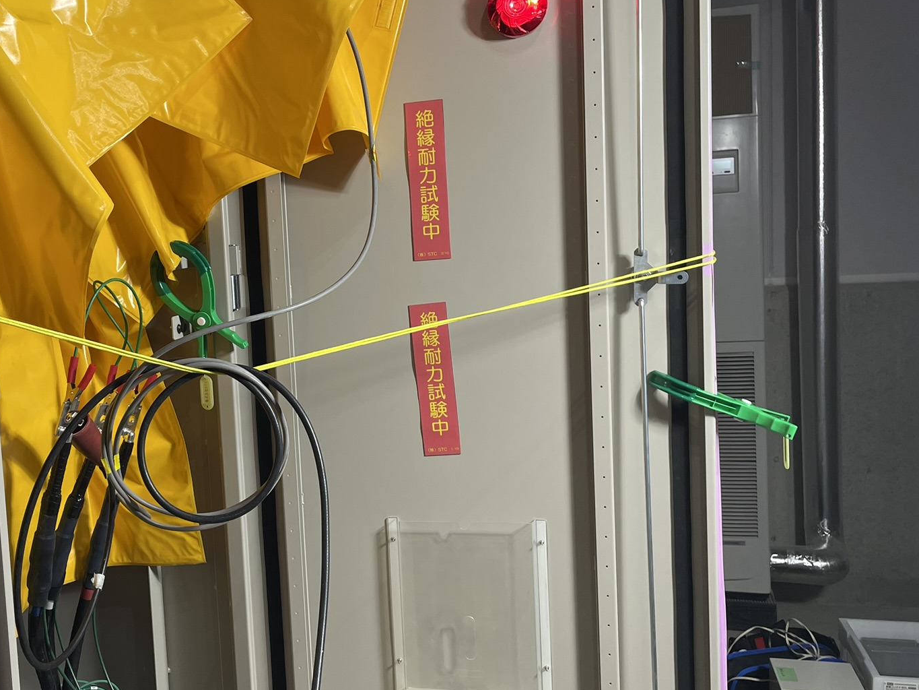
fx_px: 1035
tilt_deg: -5.7
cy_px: 337
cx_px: 261
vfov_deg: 36.8
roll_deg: +2.4
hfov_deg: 46.6
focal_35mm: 39
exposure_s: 1/120
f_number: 1.6
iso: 80
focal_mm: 4.2
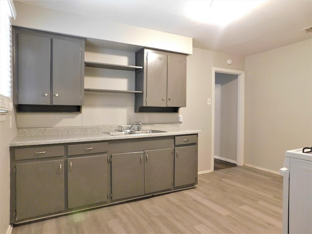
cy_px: 117
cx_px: 156
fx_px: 207
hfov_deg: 73.9
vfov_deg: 58.9
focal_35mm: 23
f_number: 3
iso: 400
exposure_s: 1/10
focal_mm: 4
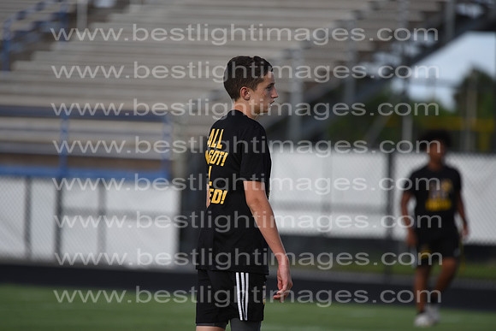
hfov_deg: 6.9
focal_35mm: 300
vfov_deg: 4.6
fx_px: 4134
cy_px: 166
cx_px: 248
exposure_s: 1/1250
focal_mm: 300
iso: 200
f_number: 4
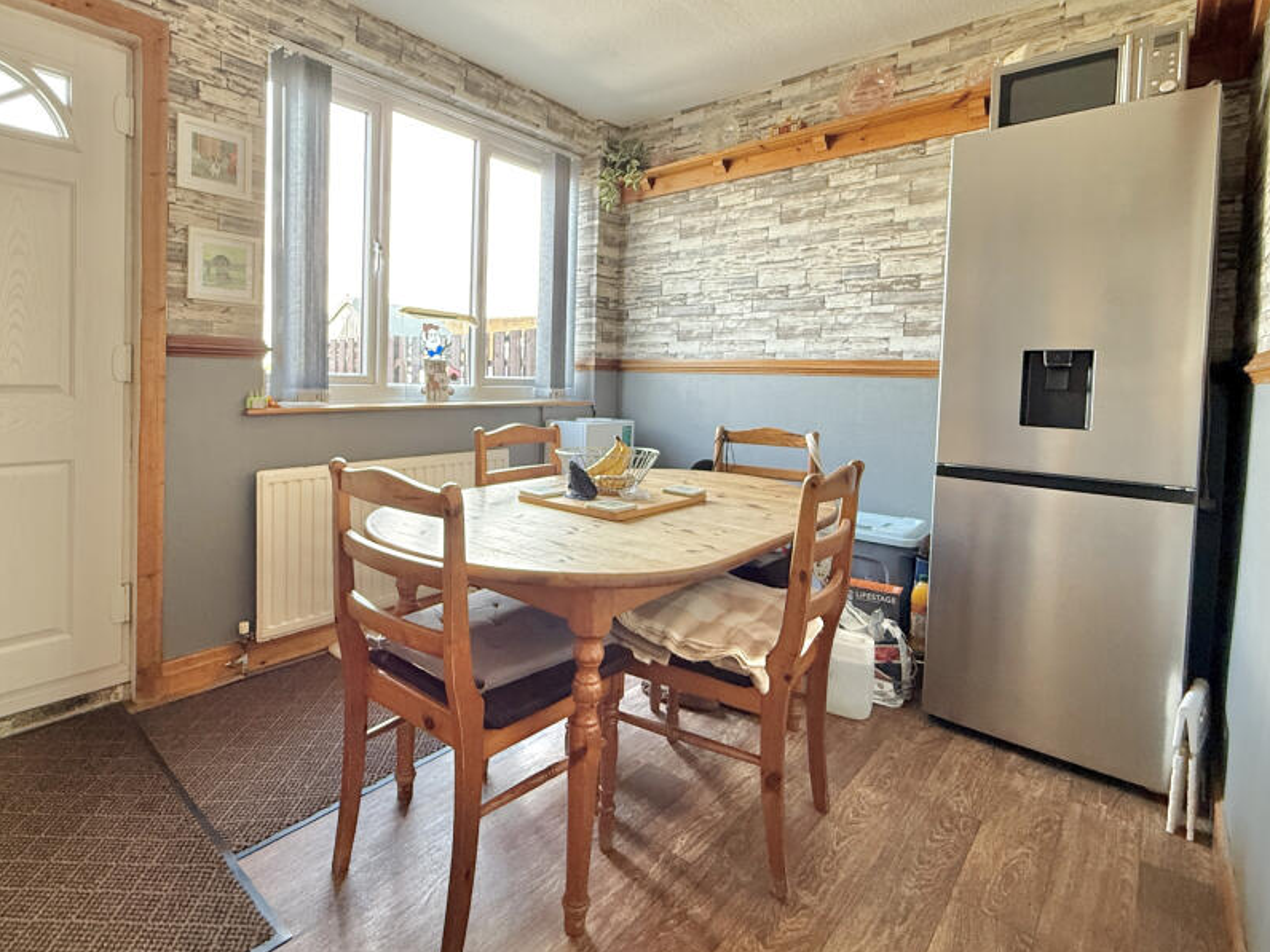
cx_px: 546
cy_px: 395
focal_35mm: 18
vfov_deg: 71.1
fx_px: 660
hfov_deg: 87.2
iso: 400
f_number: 2.2
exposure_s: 1/64
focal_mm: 2.22
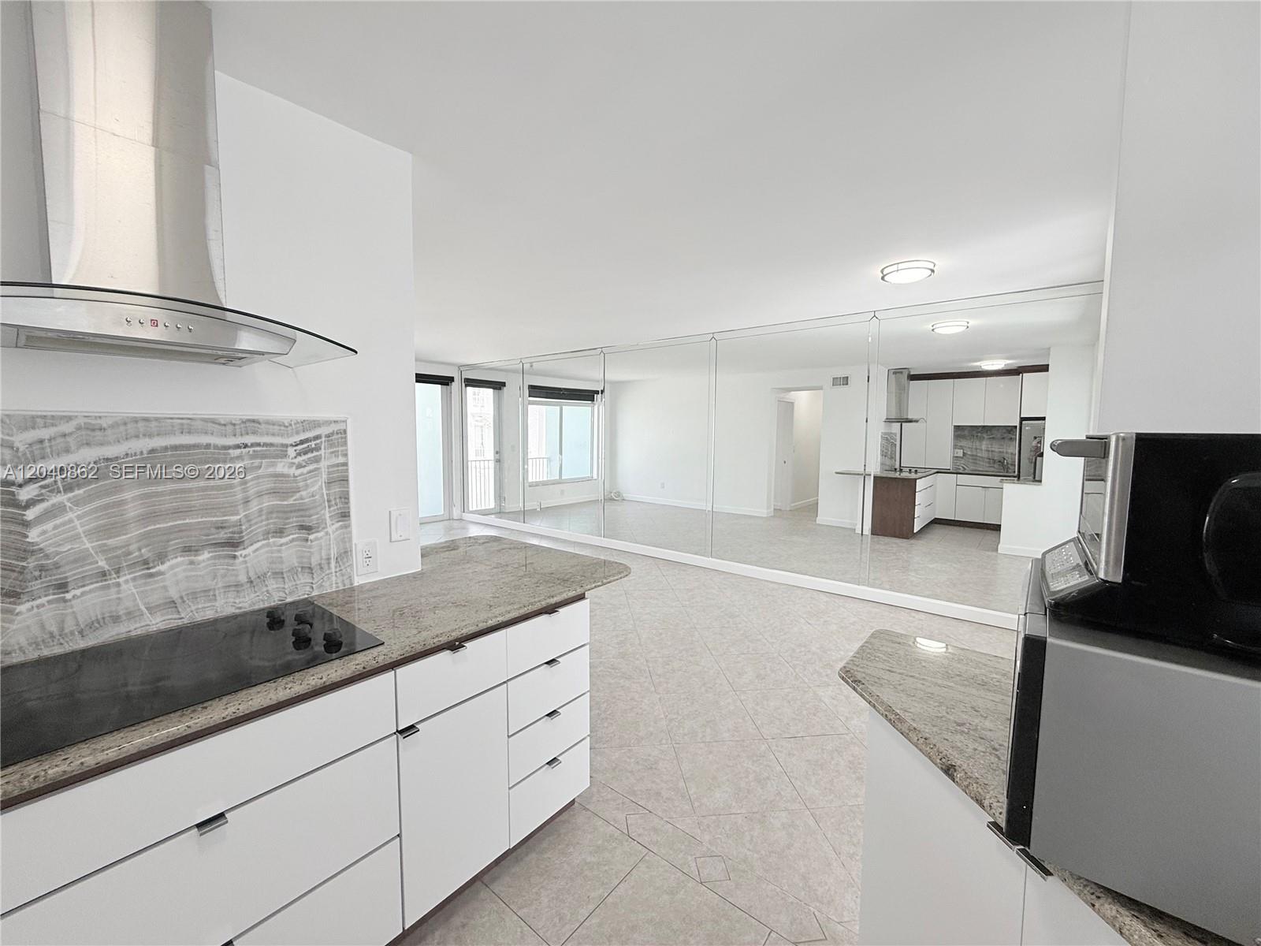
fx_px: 510
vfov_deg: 85.7
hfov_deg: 102.1
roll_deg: -0.8
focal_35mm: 14
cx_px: 630
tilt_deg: -3.6
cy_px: 473
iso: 64
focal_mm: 2.22
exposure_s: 1/120
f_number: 2.2
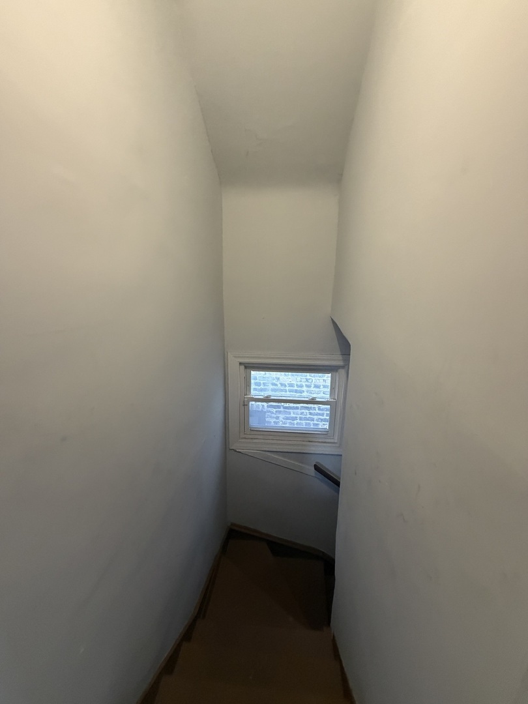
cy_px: 352
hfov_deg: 85.7
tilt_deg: -17.0
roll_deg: -2.2
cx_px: 264
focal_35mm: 14
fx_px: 285
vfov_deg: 102.1
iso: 400
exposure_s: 1/60
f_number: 2.2
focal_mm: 2.22
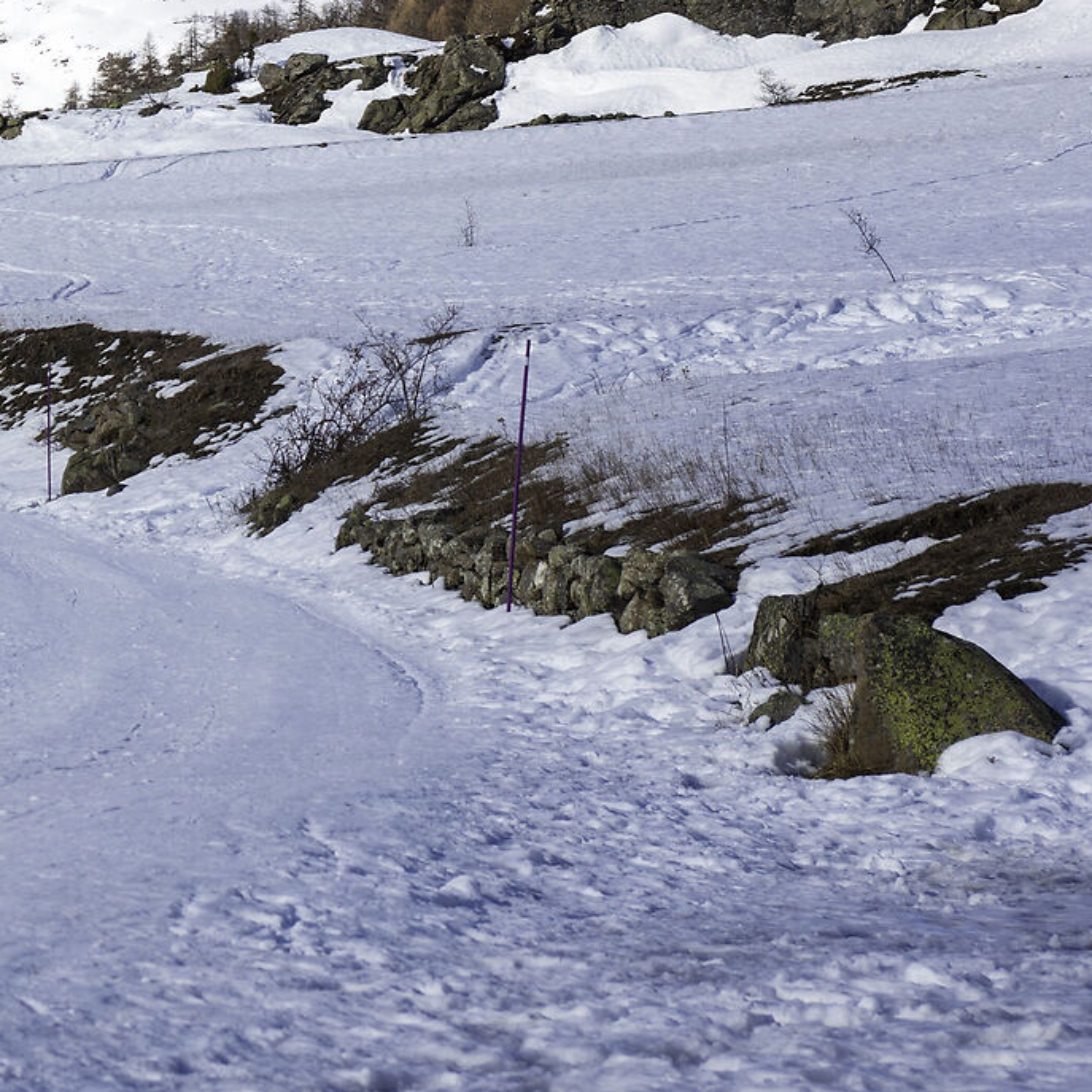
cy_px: -97
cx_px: -409
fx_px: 7424
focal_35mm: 208
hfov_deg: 8.3
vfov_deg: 8.4
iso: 64
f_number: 8
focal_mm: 70
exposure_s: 1/320
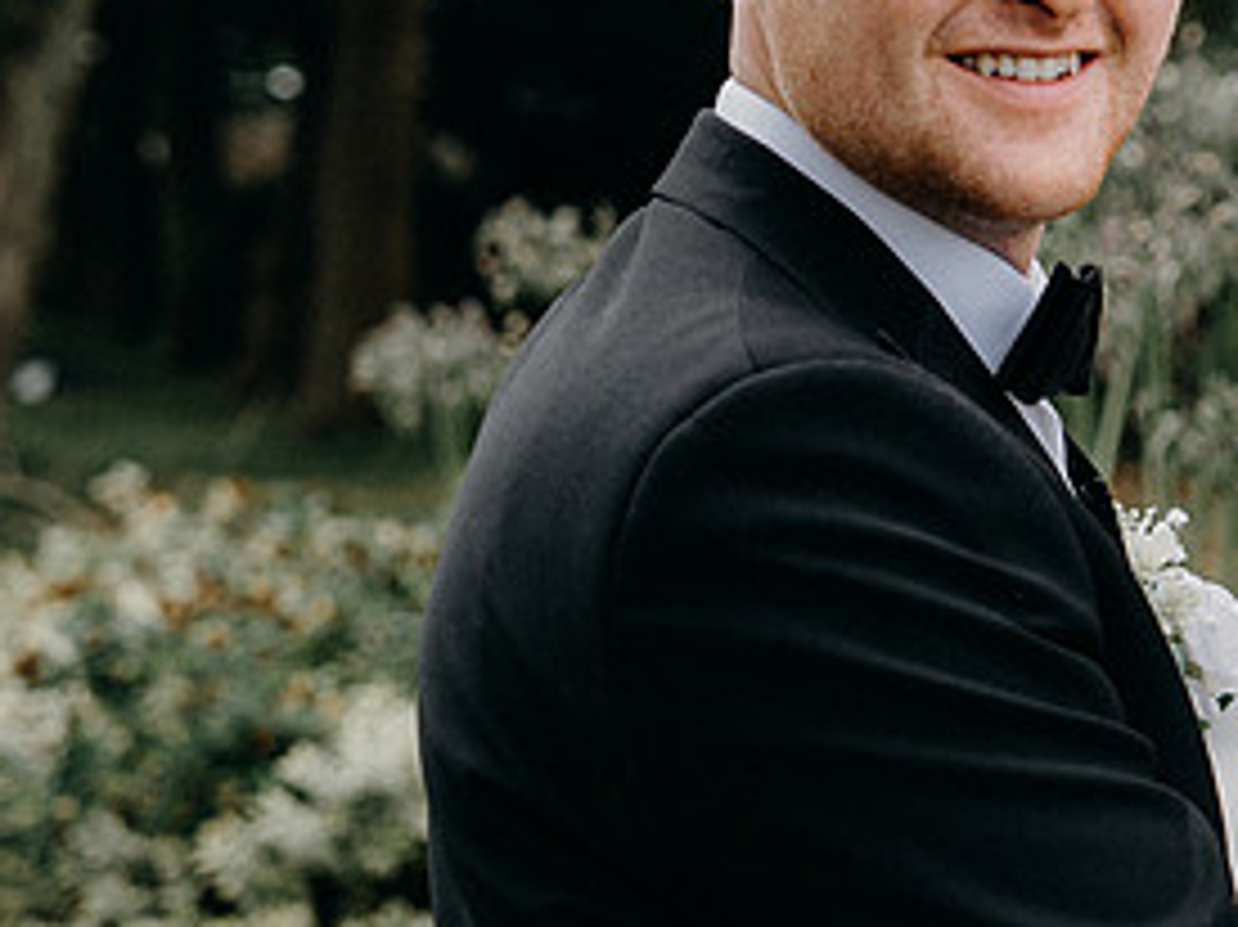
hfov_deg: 13.4
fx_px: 5219
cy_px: 304
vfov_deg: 10.1
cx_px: 1103
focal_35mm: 146
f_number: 3.5
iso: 160
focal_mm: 48
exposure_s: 1/250
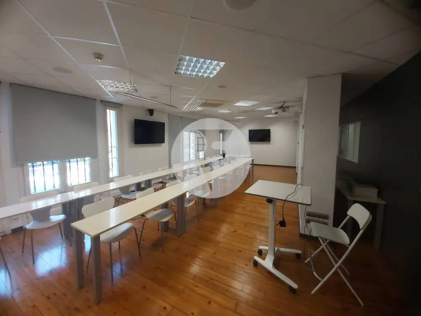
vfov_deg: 94.5
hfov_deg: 110.5
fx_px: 146
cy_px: 158
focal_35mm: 12
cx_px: 210
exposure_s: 1/50
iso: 100
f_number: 2.2
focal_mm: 1.42
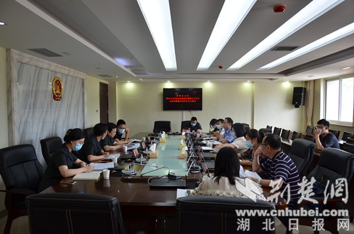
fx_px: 265
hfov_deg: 67.5
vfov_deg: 47.6
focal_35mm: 27
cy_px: 117
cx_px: 177
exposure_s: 1/80
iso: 400
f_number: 4.5
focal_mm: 18
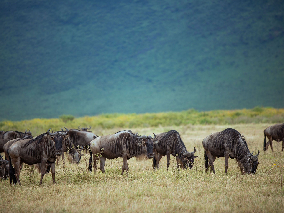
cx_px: 136
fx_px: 1780
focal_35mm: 217
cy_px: 107
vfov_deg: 6.8
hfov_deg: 9.1
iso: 100
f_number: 2.8
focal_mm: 200
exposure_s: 1/320
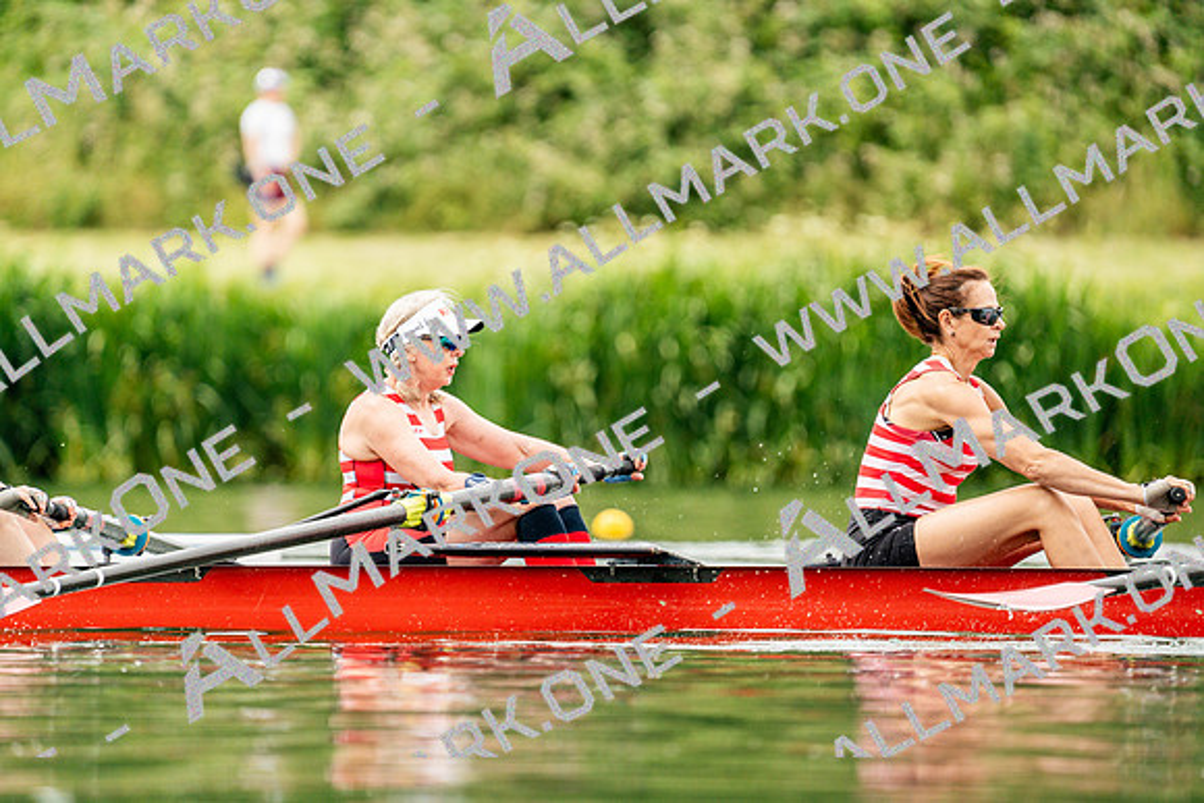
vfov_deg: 2.3
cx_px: 602
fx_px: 20070
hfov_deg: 3.4
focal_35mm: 600
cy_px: 402
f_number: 6.3
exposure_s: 1/2000
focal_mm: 600
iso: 800
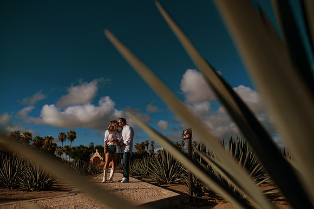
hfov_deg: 54.5
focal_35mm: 35
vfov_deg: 37.8
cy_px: 104
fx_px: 305
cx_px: 157
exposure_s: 1/5000
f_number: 2.2
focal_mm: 35
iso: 64
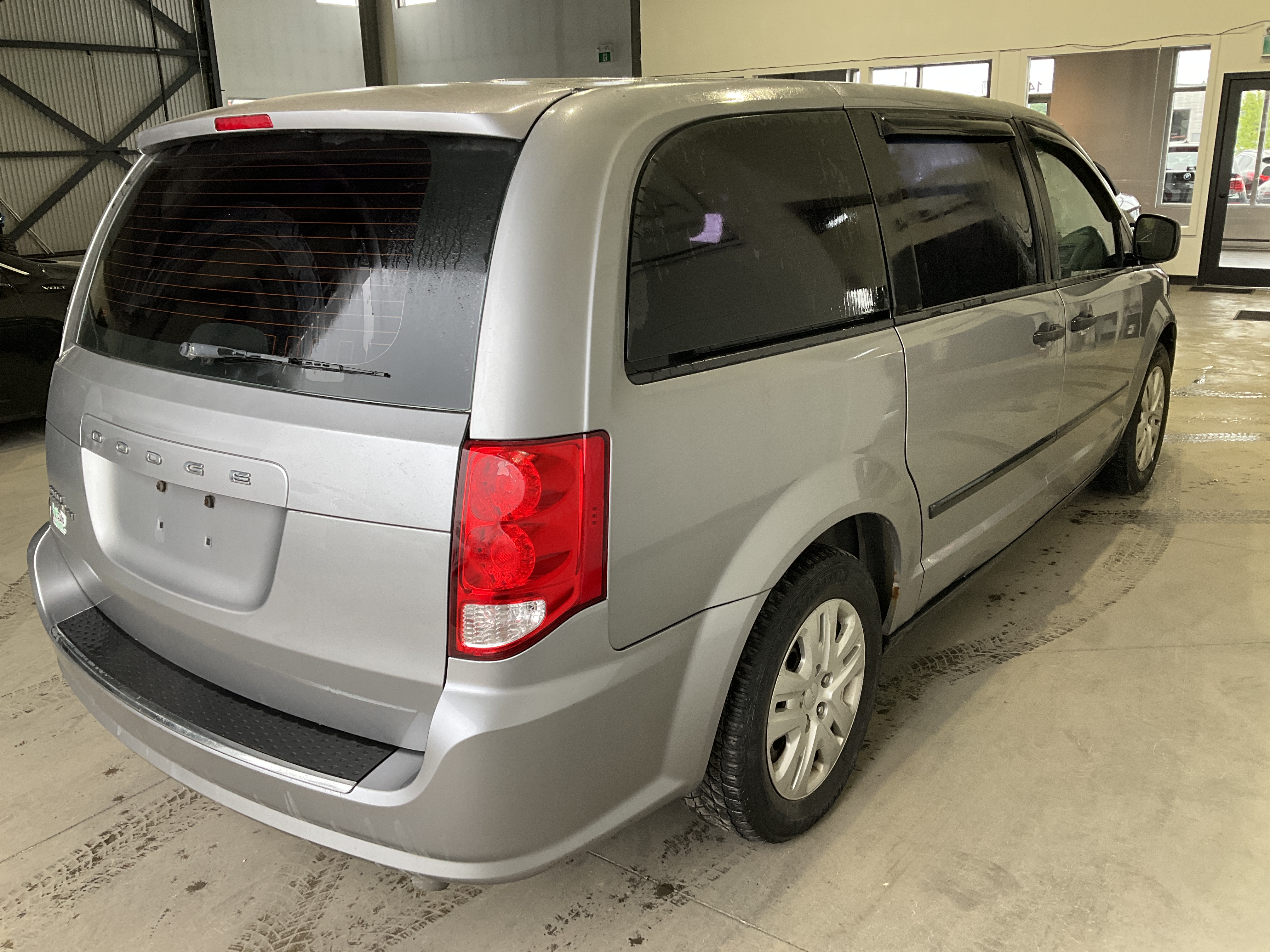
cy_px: 476
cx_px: 635
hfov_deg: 61.7
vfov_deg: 48.2
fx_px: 1064
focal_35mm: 29
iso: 64
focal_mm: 3
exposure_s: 1/122
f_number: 1.8
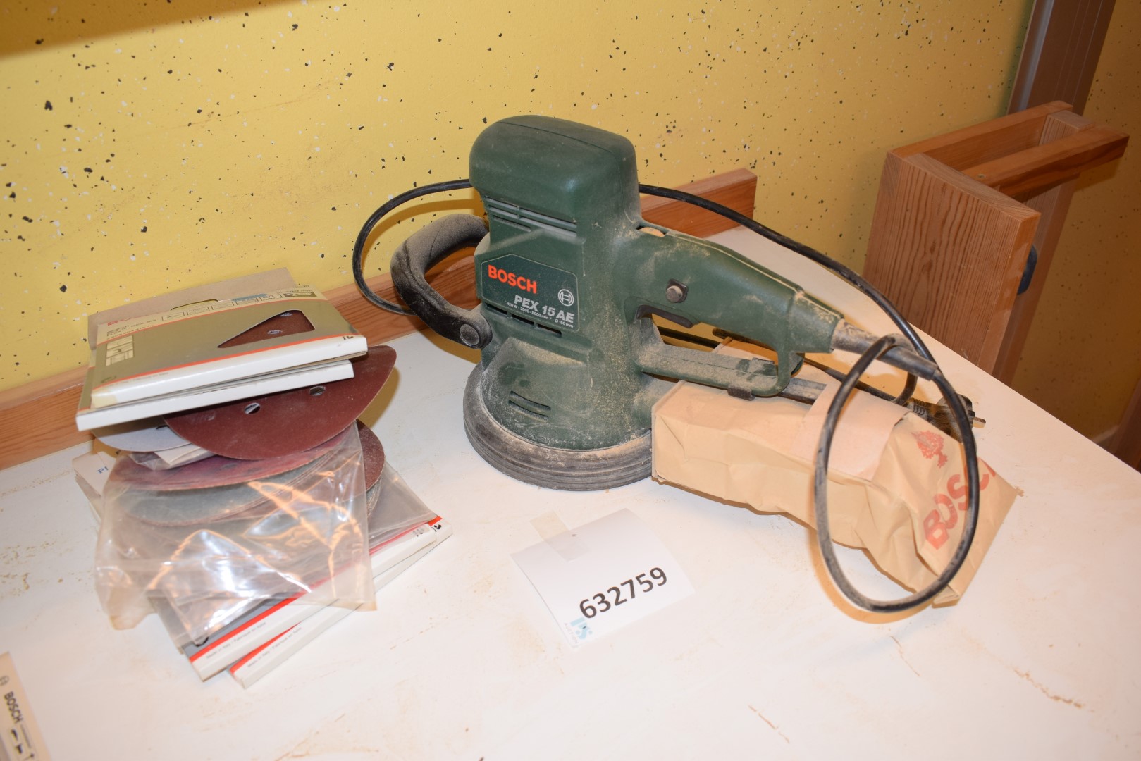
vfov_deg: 43.6
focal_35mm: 30
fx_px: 951
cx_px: 570
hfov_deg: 61.9
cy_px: 380
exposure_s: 1/125
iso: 400
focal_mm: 20
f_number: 5.6
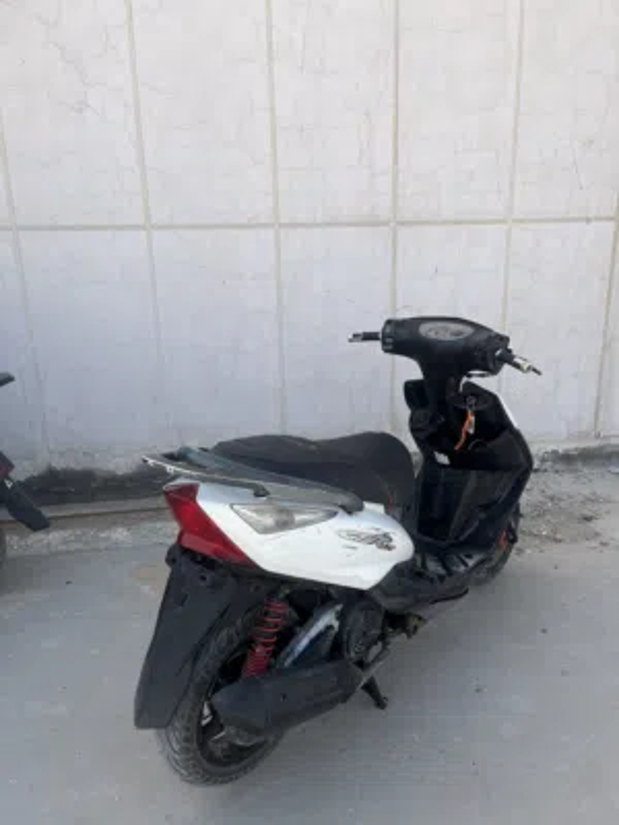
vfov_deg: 67.3
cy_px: 412
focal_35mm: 26
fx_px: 620
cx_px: 310
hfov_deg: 53.1
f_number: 1.6
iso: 50
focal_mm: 5.1
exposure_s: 1/1862
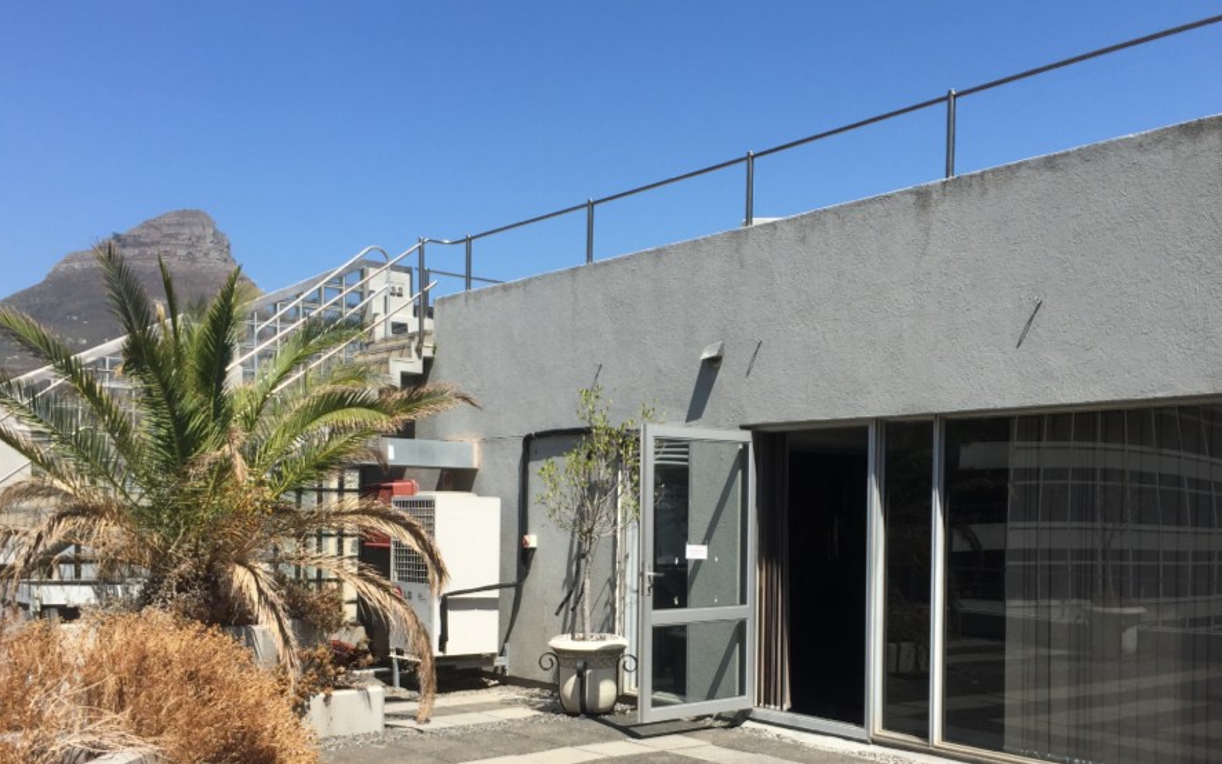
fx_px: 1232
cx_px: 628
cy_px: 531
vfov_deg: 34.0
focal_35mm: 37
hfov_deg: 52.7
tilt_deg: +0.0
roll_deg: -1.6
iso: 32
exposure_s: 1/1980
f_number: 2.2
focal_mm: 4.15
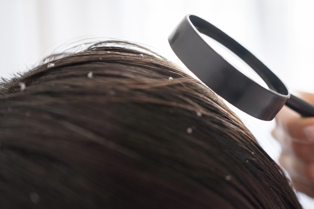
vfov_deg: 25.5
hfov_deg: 37.2
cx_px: 203
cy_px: 94
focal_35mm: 53
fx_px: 462
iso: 640
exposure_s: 1/200
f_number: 2.8
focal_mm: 35
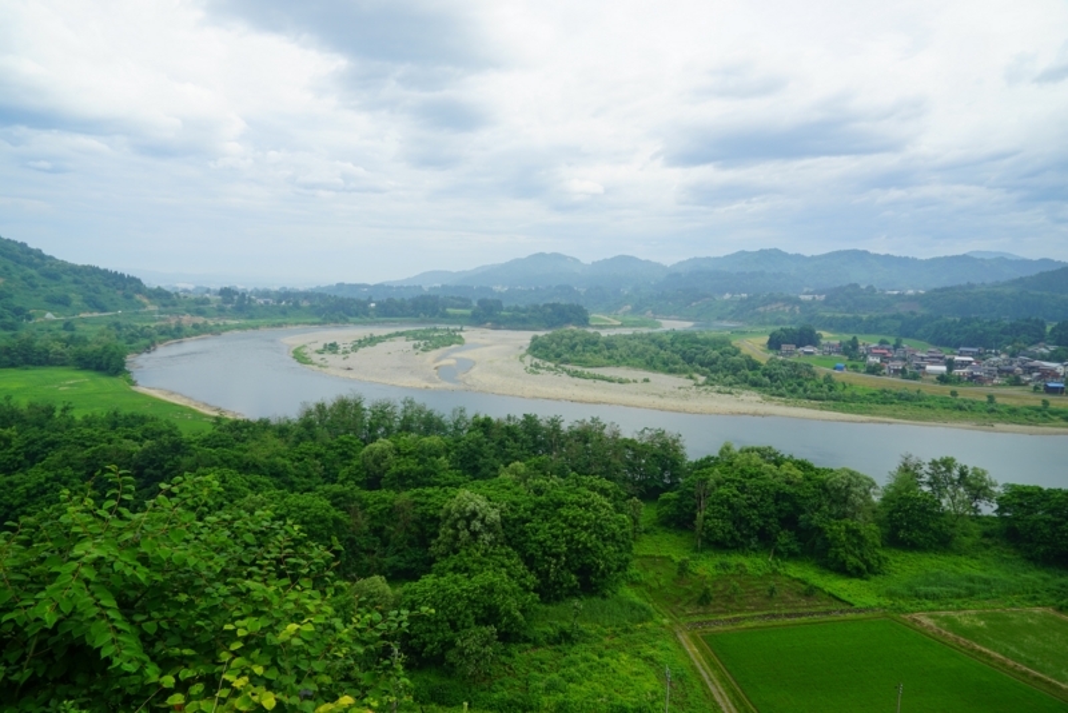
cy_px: 356
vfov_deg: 53.2
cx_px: 534
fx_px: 712
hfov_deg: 73.7
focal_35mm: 24
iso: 100
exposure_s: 1/125
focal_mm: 24
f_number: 9
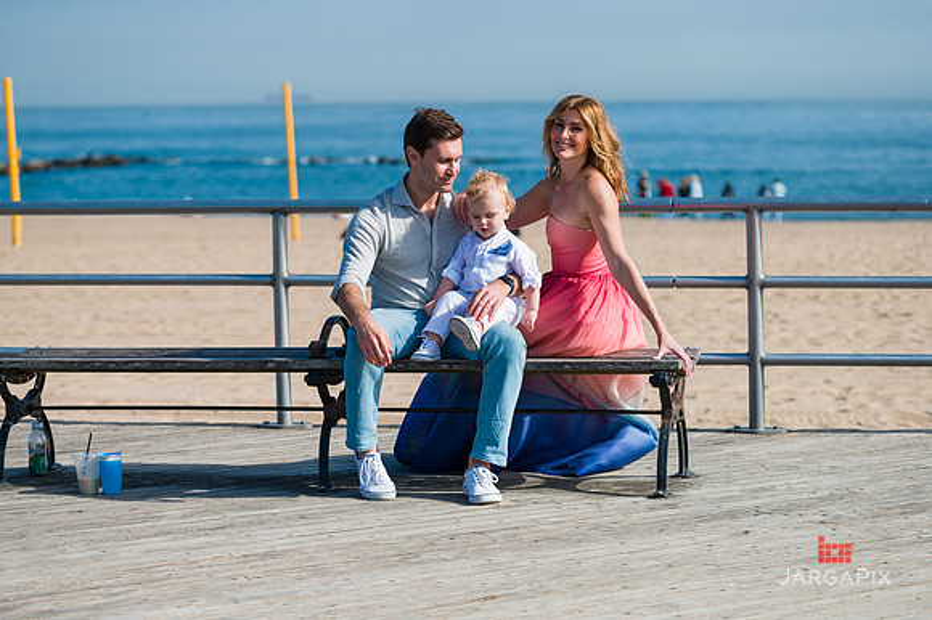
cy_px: 310
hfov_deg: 19.5
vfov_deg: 13.0
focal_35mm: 105
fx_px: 2717
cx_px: 466
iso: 200
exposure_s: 1/3200
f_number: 4
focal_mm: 105
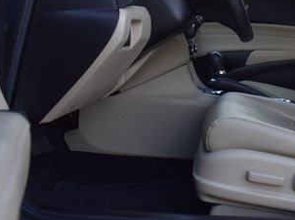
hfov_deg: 33.1
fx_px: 468
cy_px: 40
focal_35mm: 55
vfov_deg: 26.0
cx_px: 268
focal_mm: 18
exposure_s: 1/100
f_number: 9
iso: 400
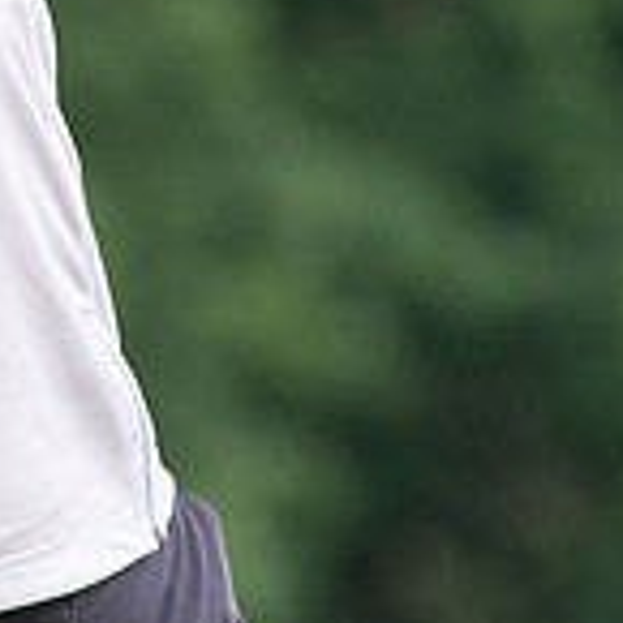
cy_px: -131
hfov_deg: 0.8
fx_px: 46771
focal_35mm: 2297
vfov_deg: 0.8
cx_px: -584
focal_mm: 450
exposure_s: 1/1000
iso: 1000
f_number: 8
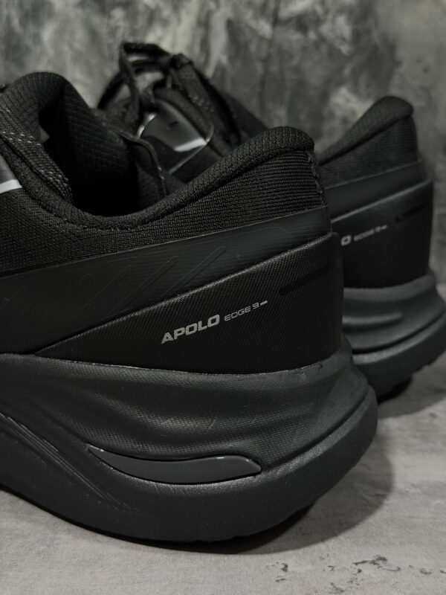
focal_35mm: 48
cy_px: 298
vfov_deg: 39.7
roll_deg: -1.0
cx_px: 223
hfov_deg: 30.3
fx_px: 825
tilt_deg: -17.6
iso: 500
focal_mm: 6.76
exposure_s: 1/30
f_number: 1.78
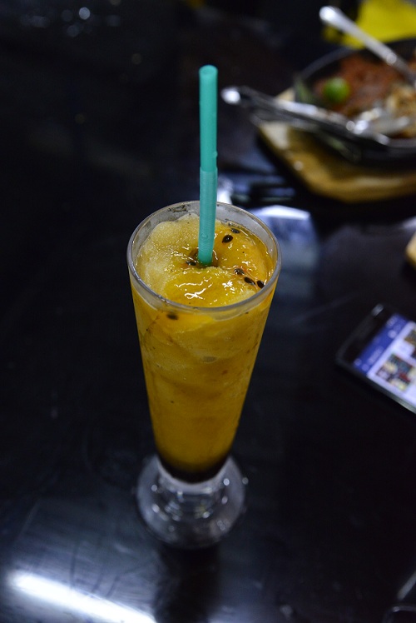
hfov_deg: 29.3
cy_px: 312
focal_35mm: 46
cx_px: 208
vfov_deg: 42.7
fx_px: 796
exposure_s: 1/30
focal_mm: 46
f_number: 5.6
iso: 2500
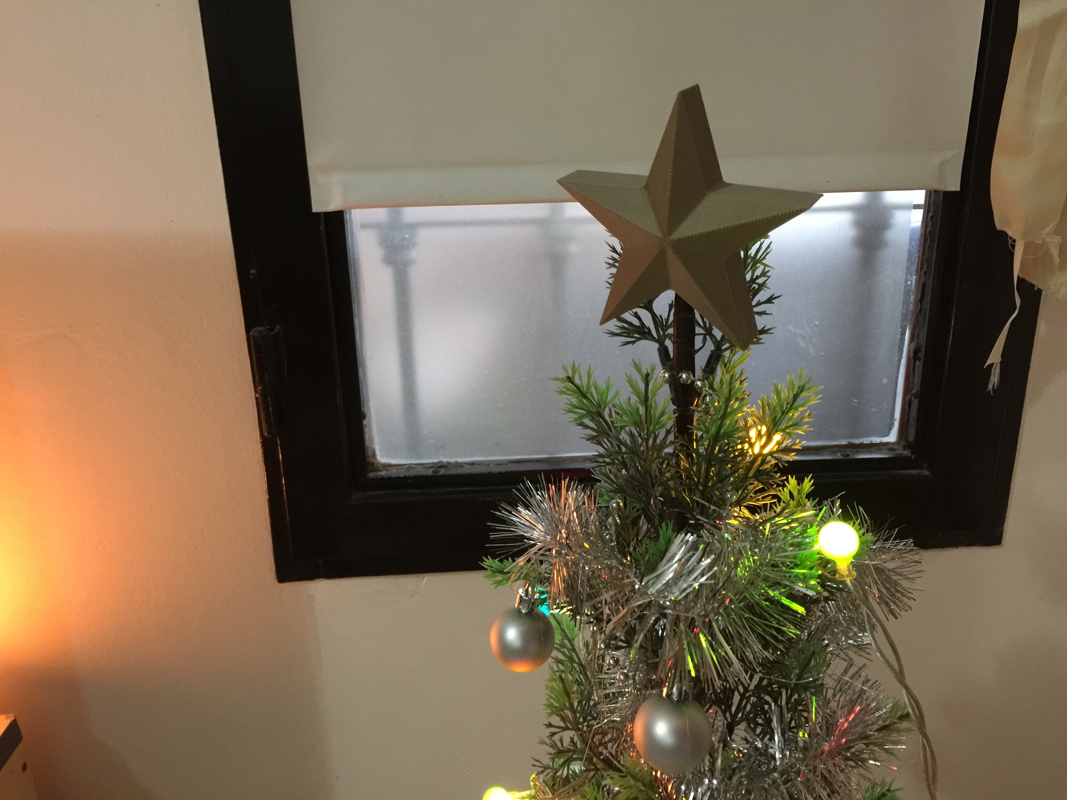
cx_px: 534
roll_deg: +2.0
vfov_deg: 48.2
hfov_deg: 61.7
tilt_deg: -19.0
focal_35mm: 29
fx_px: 894
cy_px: 400
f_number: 2.2
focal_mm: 4.15
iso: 125
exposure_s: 1/8
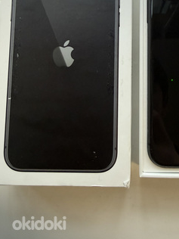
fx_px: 262
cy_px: 61
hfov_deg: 36.9
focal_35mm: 38
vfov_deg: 47.2
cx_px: 133
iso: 160
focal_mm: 2.22
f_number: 2.2
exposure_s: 1/100
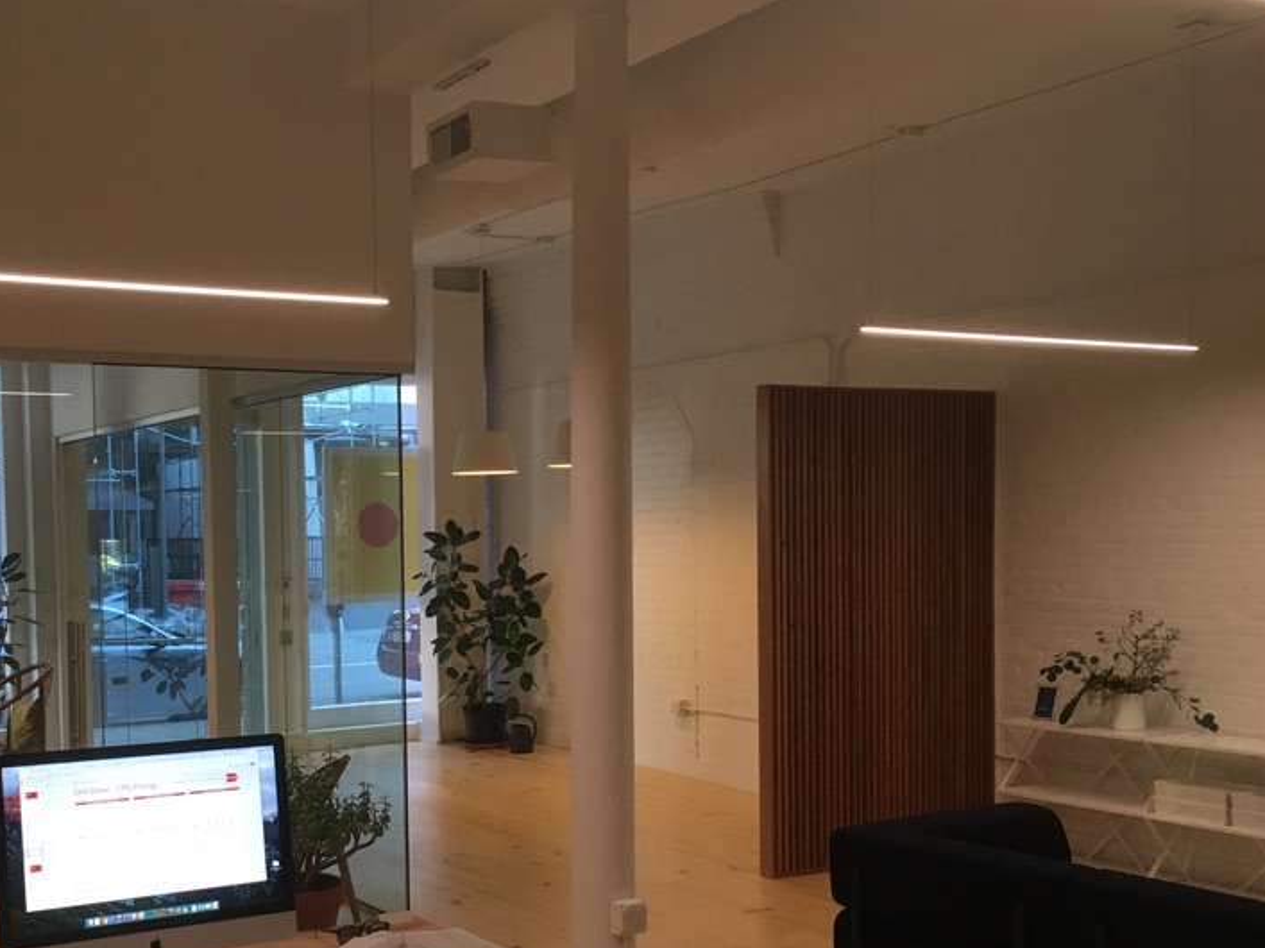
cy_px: 624
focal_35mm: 42
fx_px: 1535
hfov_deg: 44.0
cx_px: 394
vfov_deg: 34.1
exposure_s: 1/30
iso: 40
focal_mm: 4.15
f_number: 2.2
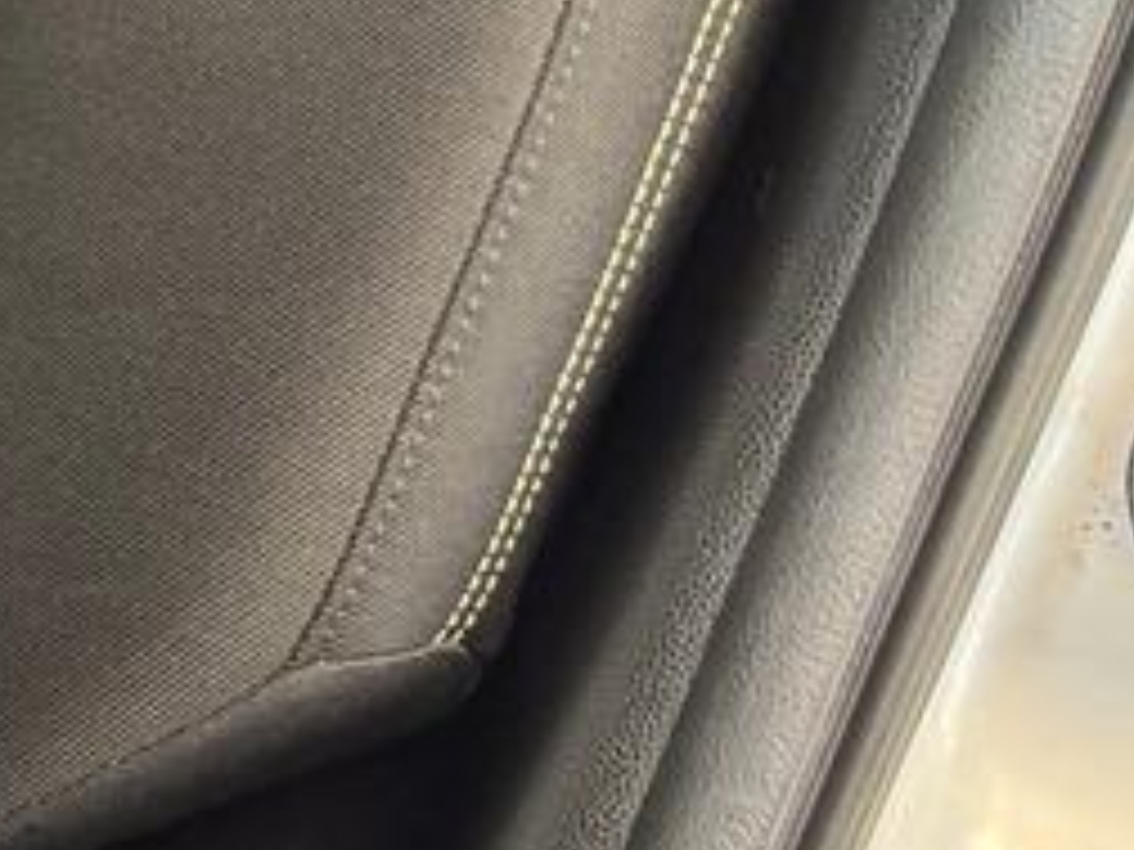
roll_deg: +0.7
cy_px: -126
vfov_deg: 11.9
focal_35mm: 122
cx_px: -1426
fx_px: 3997
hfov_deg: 13.0
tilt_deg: -33.7
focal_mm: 6.76
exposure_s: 1/30
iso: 800
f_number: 1.78
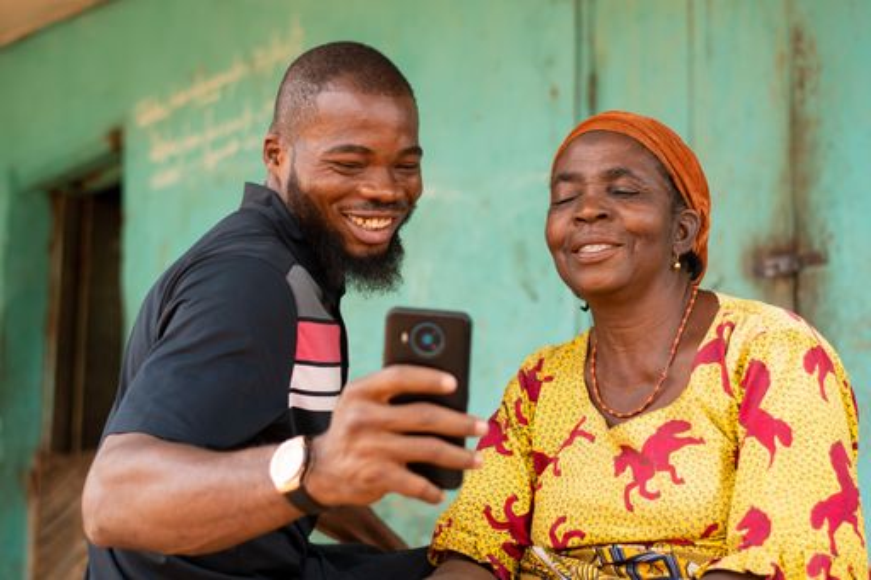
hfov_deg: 27.0
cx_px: 436
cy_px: 290
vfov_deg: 18.2
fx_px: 1814
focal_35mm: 75
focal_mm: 50
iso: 100
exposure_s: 1/400
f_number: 2.8
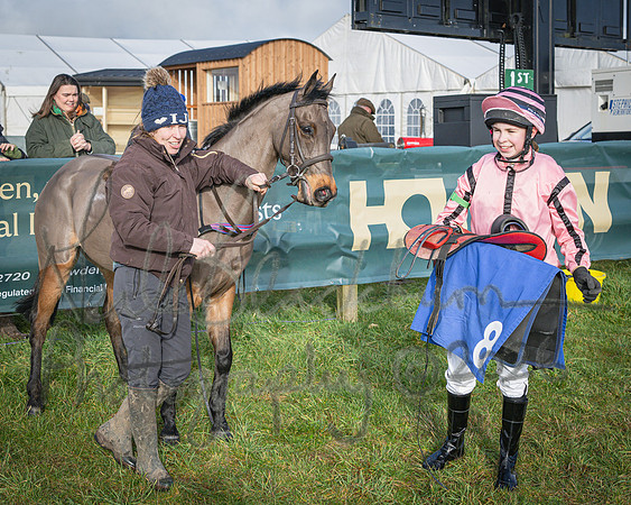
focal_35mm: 60
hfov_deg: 31.5
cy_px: 252
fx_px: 1116
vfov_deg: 25.5
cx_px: 256
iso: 400
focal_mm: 35
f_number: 4
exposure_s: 1/2000
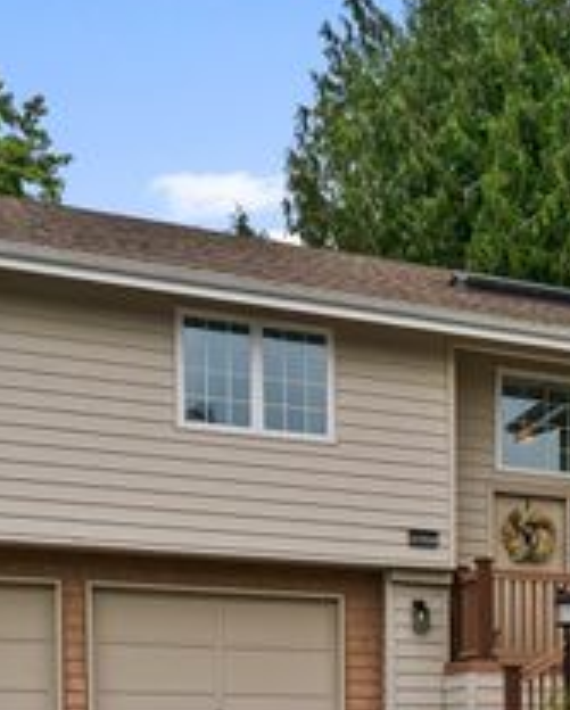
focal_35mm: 36
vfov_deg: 49.5
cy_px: 466
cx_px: 379
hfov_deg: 40.7
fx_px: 757
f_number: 9
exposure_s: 1/80
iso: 640
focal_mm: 16
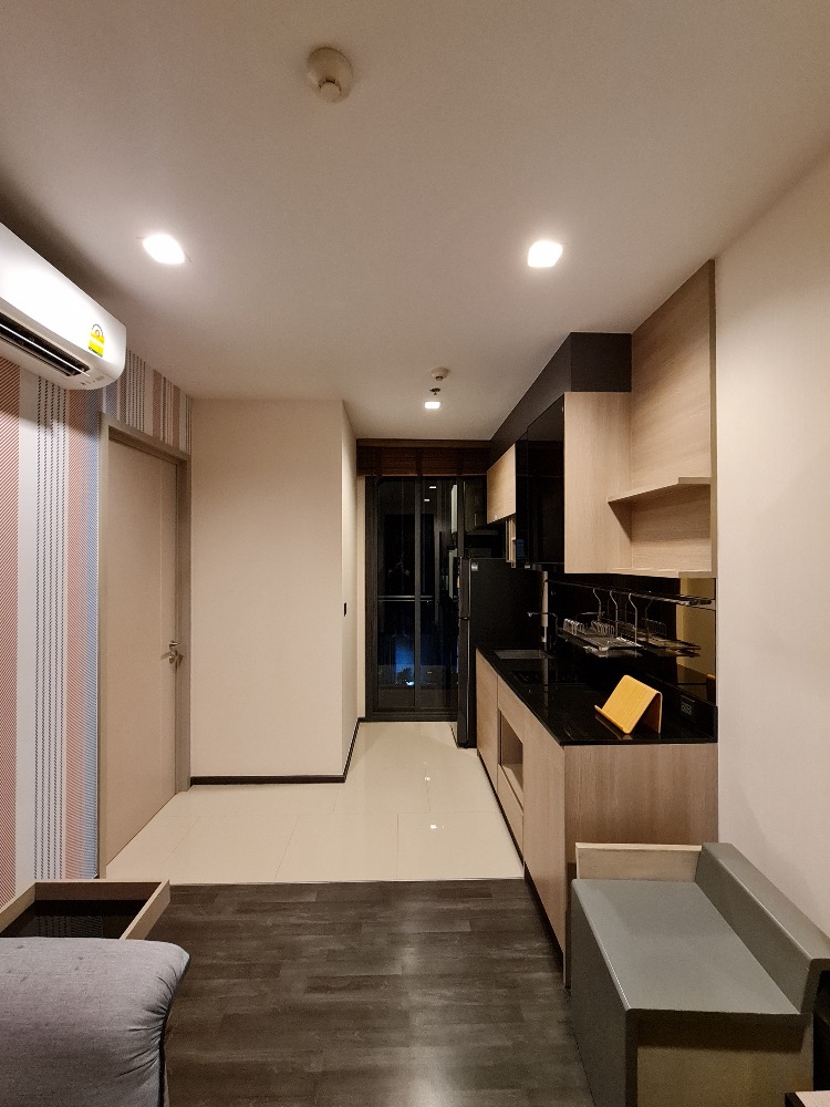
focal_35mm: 13
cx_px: 415
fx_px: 416
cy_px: 554
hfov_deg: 89.9
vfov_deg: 106.2
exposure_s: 1/33
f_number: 2.2
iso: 800
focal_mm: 2.2
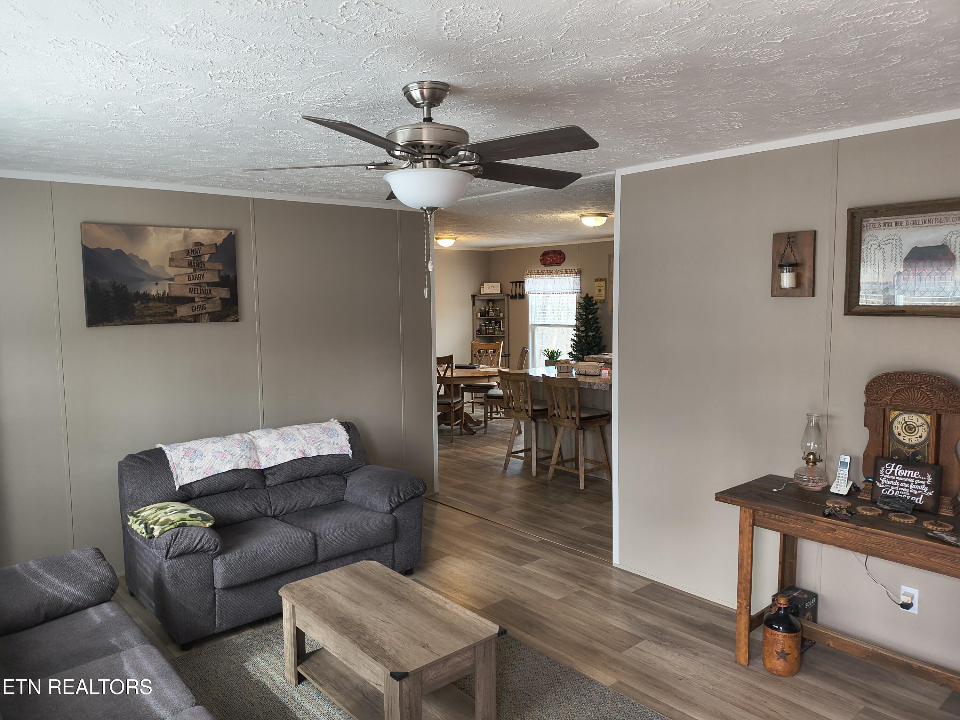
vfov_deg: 54.9
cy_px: 360
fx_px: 693
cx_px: 480
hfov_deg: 69.4
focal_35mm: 25
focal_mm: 4.68
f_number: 1.7
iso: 480
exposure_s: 1/60
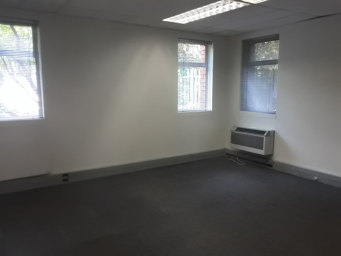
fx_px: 296
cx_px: 170
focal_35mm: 30
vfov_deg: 46.8
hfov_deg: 60.0
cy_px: 128
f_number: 1.9
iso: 125
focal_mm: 2.2
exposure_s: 1/50
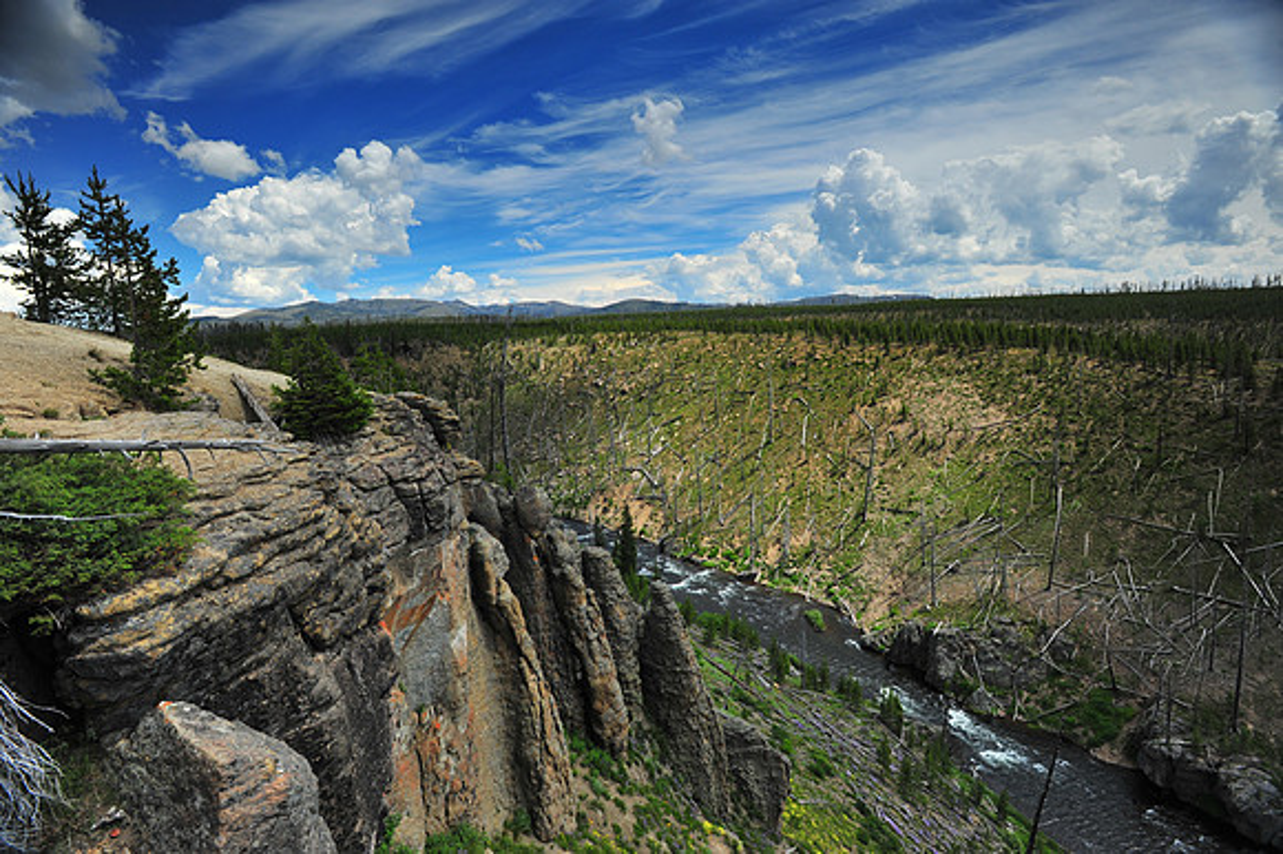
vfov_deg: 70.4
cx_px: 642
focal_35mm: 17
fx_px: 605
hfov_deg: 93.3
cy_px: 427
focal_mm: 17
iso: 200
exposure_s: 1/800
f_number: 6.3
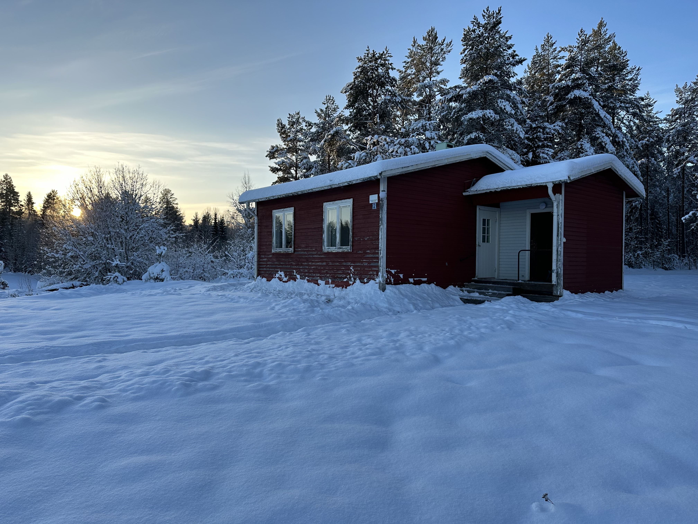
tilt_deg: +0.0
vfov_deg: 56.8
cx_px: 349
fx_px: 484
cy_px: 262
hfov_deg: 71.6
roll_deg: -0.6
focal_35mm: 24
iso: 80
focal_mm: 6.86
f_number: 1.78
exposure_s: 1/1339
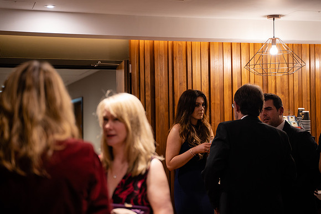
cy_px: 107
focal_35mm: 75
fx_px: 669
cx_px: 160
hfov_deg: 27.0
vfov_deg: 18.2
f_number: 2.8
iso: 1250
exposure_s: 1/60
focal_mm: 75
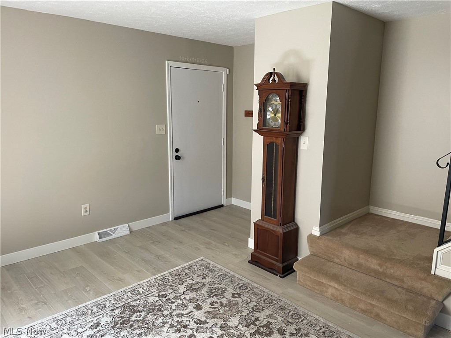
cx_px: 226
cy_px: 169
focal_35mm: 26
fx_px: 339
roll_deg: +0.0
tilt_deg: -9.0
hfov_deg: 67.3
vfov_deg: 53.1
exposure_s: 1/97
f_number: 1.6
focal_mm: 4.2
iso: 125
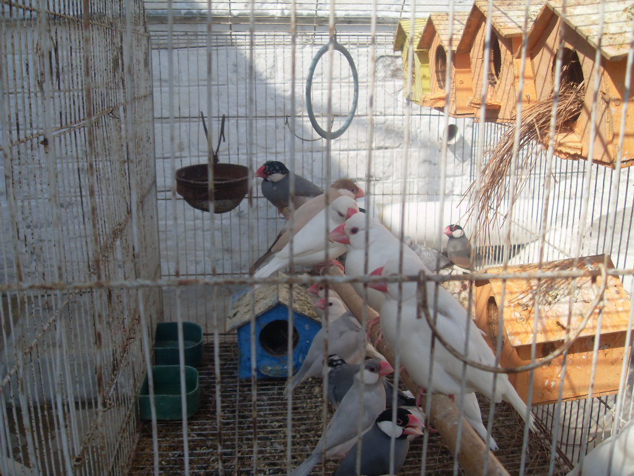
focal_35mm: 37
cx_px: 317
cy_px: 238
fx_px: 678
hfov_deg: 50.1
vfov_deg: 38.7
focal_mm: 6.3
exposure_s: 1/125
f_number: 7
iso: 80
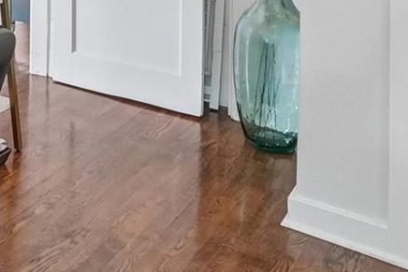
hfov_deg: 28.0
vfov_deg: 20.7
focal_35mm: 55
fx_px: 624
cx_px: -158
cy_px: -147
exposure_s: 1/30
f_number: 8
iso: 1250
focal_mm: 10
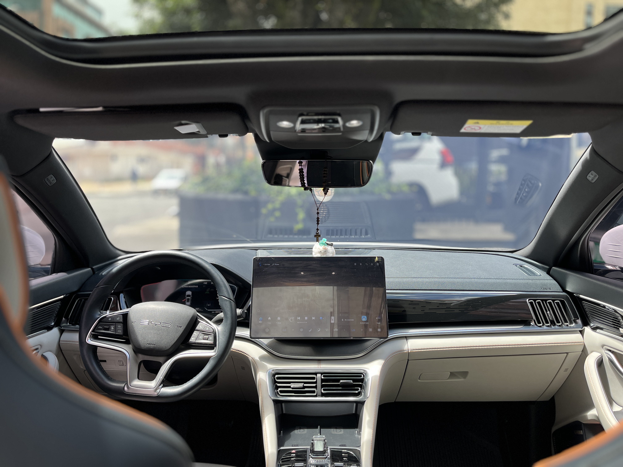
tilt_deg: -7.8
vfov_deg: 53.1
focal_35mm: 26
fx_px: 468
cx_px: 312
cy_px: 234
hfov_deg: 67.3
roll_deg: -1.0
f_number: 1.6
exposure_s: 1/121
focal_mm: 5.1
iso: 50
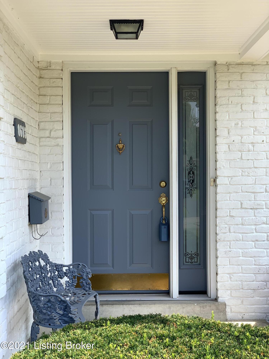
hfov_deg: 28.0
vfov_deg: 36.8
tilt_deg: +0.0
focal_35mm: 52
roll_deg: -0.2
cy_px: 180
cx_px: 134
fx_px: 539
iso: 16
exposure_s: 1/130
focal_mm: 6
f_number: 2.4
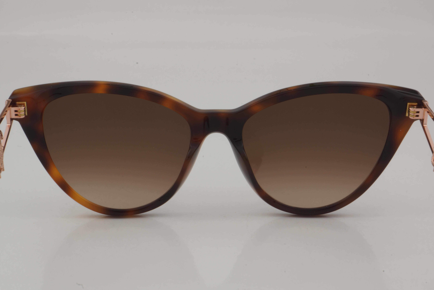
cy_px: 145
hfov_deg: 27.0
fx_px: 904
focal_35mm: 75
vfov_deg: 18.2
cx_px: 217
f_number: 36
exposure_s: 1/3
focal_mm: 50
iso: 100
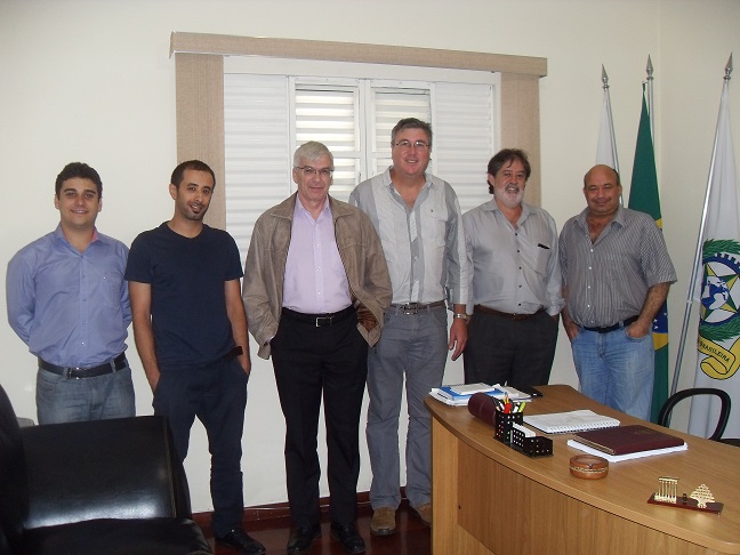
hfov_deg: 54.0
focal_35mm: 34
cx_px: 370
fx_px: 727
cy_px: 278
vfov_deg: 41.8
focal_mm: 6.3
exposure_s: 1/45
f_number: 2.8
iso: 200
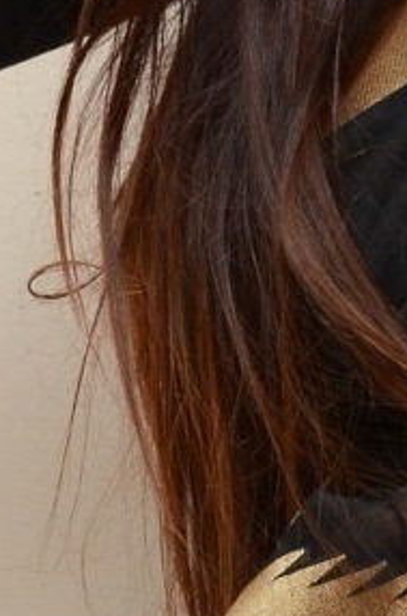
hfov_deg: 4.3
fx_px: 5408
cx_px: 495
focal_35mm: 317
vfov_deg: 6.5
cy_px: 115
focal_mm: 50
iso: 1000
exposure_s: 1/125
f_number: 7.1
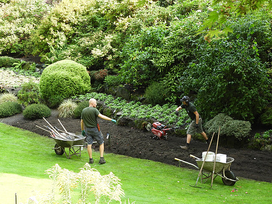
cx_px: 140
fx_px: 786
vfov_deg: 14.8
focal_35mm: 100
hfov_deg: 19.6
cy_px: 119
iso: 180
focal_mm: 15.2
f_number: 4.5
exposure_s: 1/60
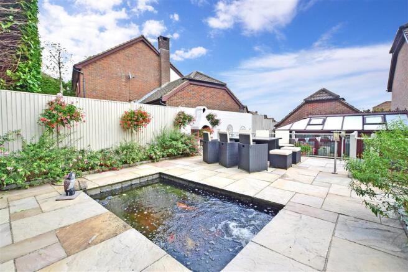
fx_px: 170
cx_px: 204
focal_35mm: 15
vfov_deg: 77.3
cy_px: 136
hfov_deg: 100.4
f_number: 7.1
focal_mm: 10
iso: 500
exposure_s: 1/1000
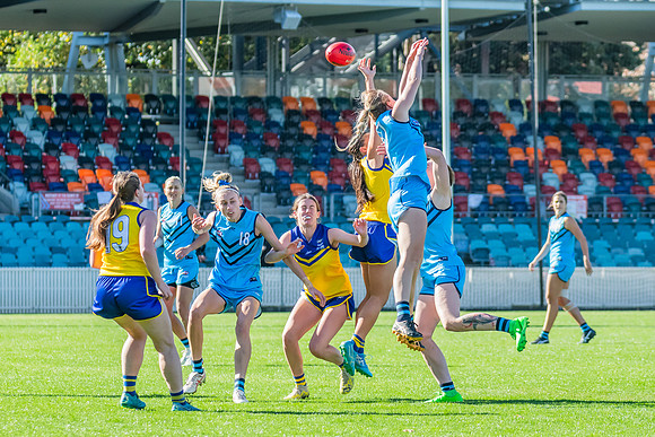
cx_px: 433
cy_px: 243
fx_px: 5512
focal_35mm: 303
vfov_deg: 4.5
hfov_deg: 6.8
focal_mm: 170
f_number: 7.1
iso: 800
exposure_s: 1/1250
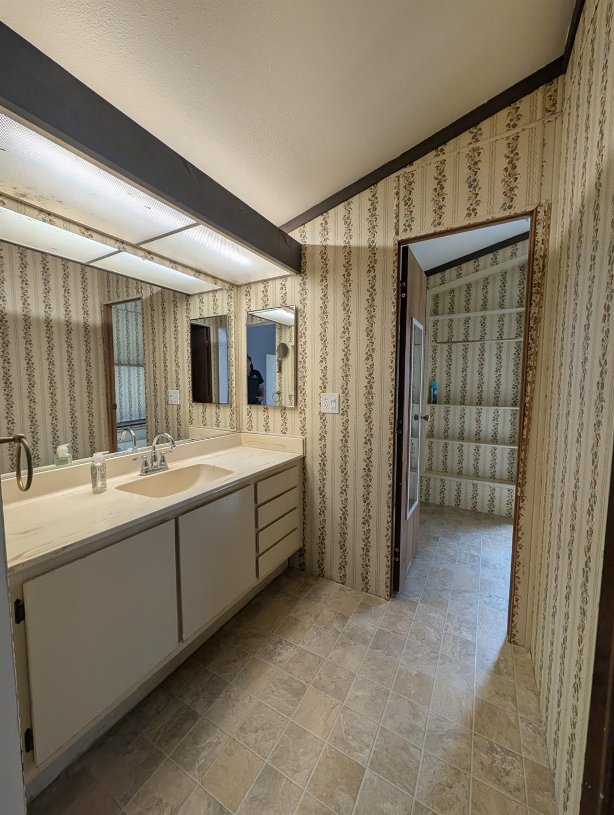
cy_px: 408
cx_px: 307
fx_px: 283
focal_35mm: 12
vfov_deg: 110.4
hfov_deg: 94.7
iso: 43
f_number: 1.7
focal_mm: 2.02
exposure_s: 1/164
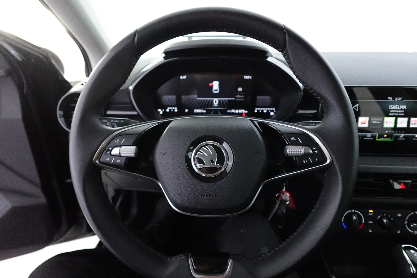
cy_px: 139
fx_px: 232
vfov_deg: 61.9
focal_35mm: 20
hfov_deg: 84.0
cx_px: 208
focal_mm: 7.6
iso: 2500
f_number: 2
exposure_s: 1/80
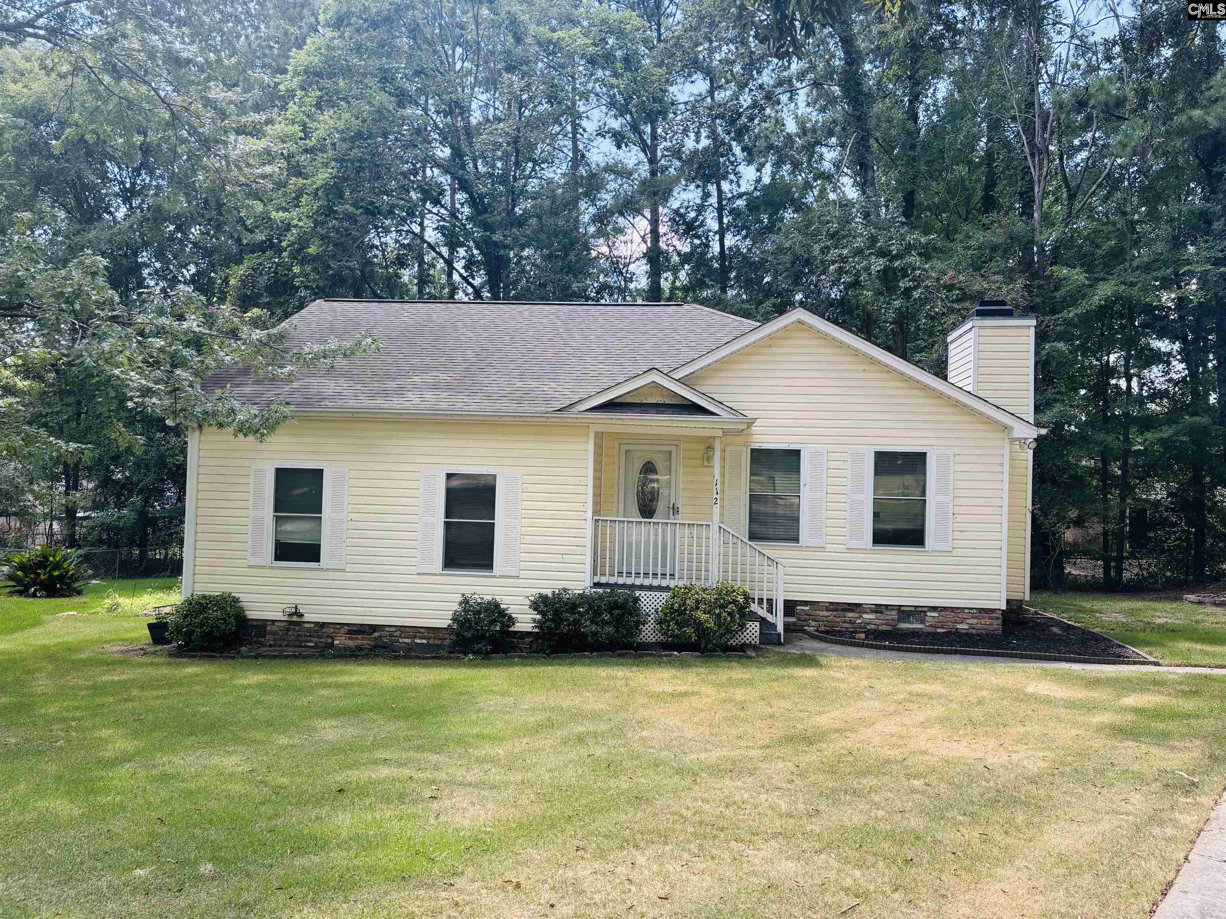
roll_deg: -1.8
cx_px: 613
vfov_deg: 53.1
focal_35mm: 26
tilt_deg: +1.7
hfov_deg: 67.3
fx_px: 921
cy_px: 460
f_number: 1.6
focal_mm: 5.96
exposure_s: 1/393
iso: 50
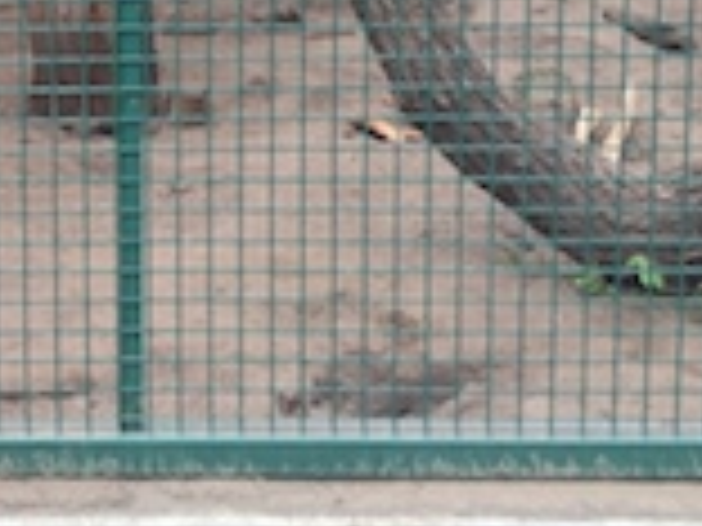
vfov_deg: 21.6
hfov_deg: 28.6
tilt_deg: -6.7
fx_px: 1318
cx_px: 58
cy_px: -34
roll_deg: -0.2
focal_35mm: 65
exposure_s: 1/60
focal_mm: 4.15
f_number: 2.2
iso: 40
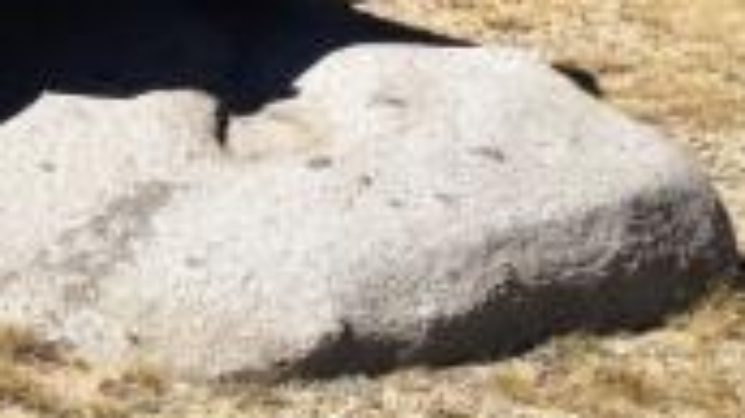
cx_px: 138
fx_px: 1954
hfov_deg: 21.3
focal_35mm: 99
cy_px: -241
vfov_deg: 11.6
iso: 64
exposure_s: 1/2123
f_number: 2.4
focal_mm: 4.28
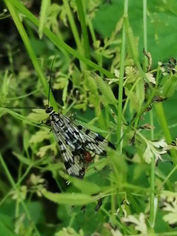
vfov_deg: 18.9
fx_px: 709
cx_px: 88
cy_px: 118
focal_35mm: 104
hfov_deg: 14.2
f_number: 1.8
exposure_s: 1/90
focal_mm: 3.46
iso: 50
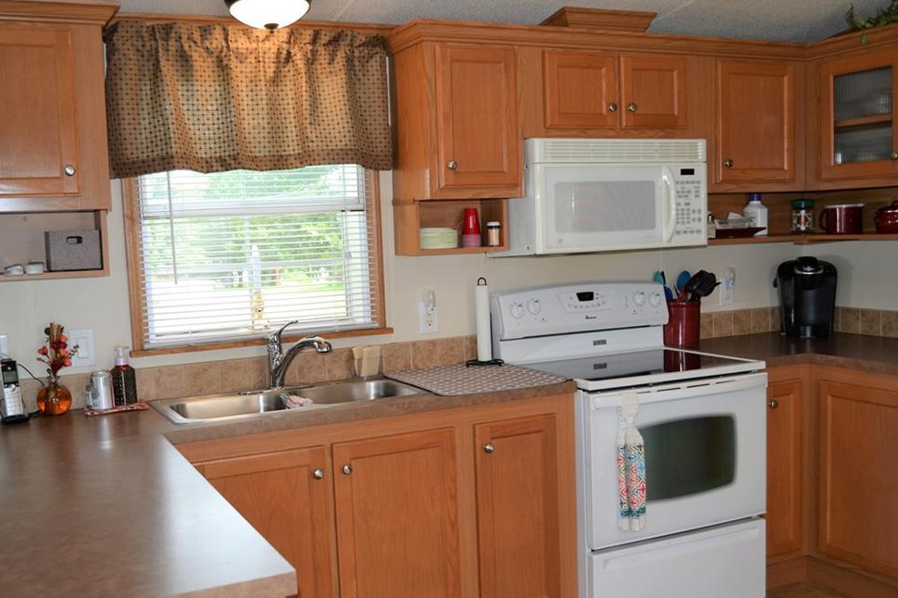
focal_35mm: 38
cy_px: 314
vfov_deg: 35.0
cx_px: 454
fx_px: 948
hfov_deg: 50.7
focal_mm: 24
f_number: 4
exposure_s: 1/125
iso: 280
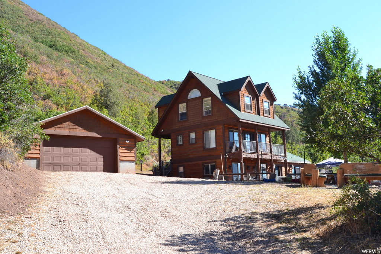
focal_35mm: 39
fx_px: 413
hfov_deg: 49.5
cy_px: 127
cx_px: 190
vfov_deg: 34.2
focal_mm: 26
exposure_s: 1/250
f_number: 10
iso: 400
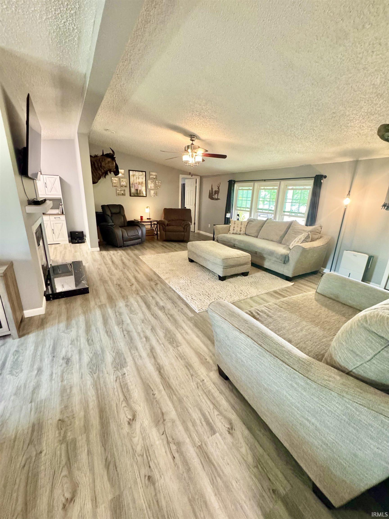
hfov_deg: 85.7
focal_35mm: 14
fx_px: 210
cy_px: 260
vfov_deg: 102.1
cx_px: 194
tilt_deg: -17.8
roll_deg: -2.5
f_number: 2.2
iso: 640
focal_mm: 2.22
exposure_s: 1/60
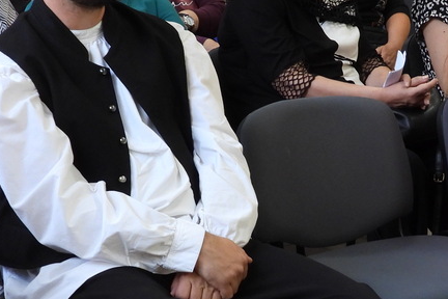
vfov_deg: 10.8
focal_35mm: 127
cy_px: 192
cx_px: 301
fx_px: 1580
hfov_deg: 16.1
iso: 250
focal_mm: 7.9
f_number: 3.2
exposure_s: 1/30
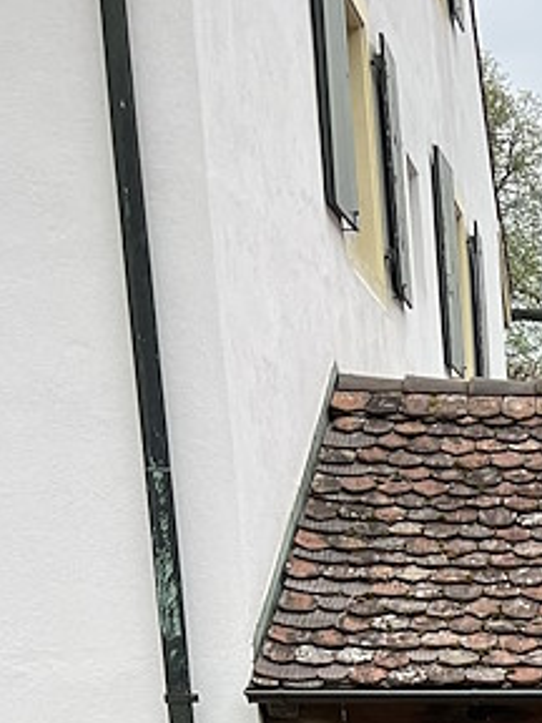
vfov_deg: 18.3
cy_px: 1122
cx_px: 931
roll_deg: +1.4
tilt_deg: -7.8
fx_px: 1962
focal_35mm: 94
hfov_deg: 14.2
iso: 50
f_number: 1.5
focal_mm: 5.7
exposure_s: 1/555
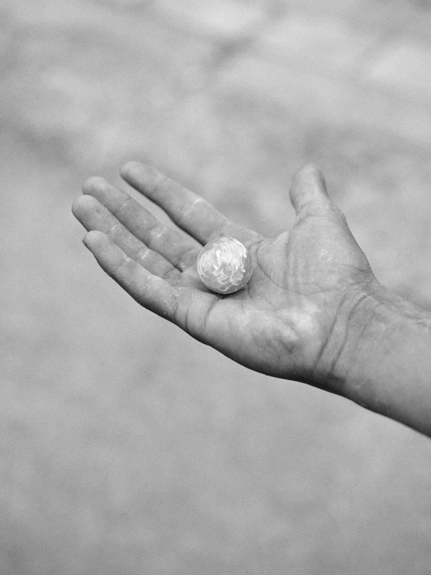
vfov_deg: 38.2
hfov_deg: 29.1
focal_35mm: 50
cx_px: 216
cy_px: 288
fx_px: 830
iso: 1600
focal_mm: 63
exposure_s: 1/45
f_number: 4
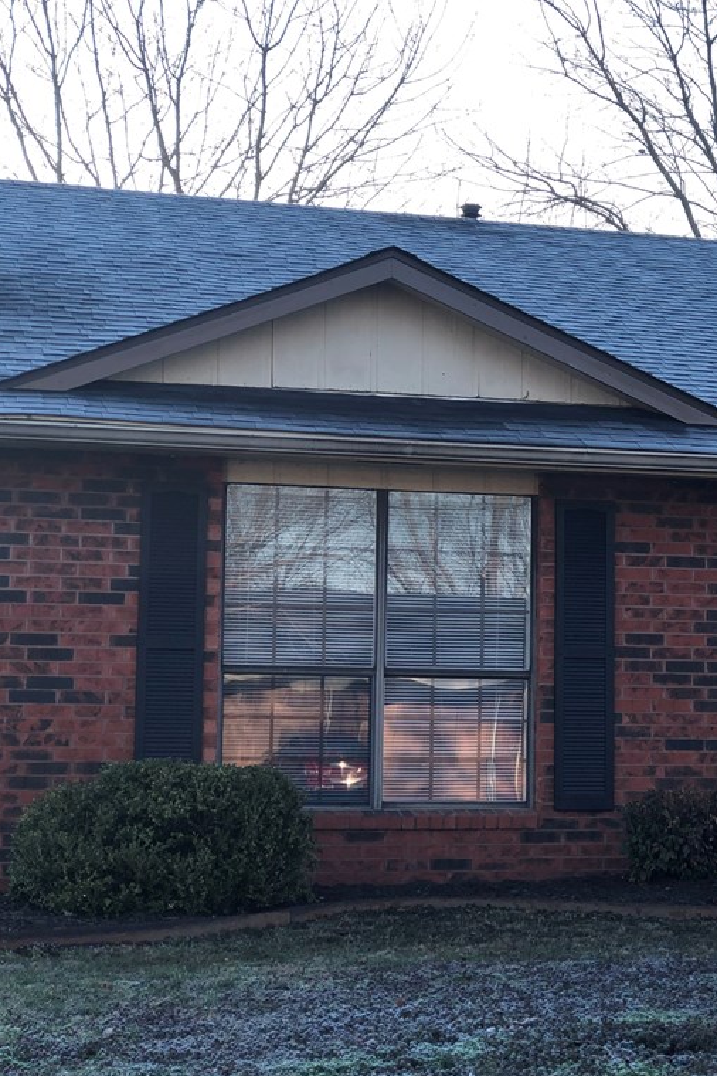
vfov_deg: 25.4
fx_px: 2390
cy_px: 542
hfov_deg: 16.8
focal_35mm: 80
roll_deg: -0.8
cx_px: 645
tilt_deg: +3.8
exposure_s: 1/123
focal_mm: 6.6
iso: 20
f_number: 2.8
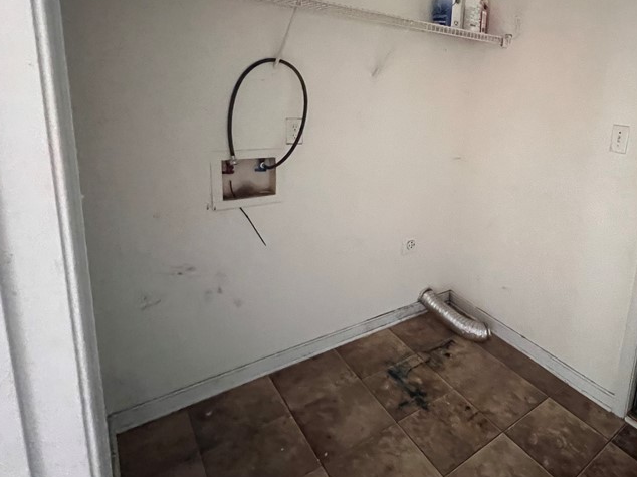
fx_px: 386
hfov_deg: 73.7
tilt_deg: -12.2
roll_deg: -4.8
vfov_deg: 62.2
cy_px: 170
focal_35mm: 21
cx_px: 474
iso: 1000
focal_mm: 1.57
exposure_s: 1/41
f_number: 1.8
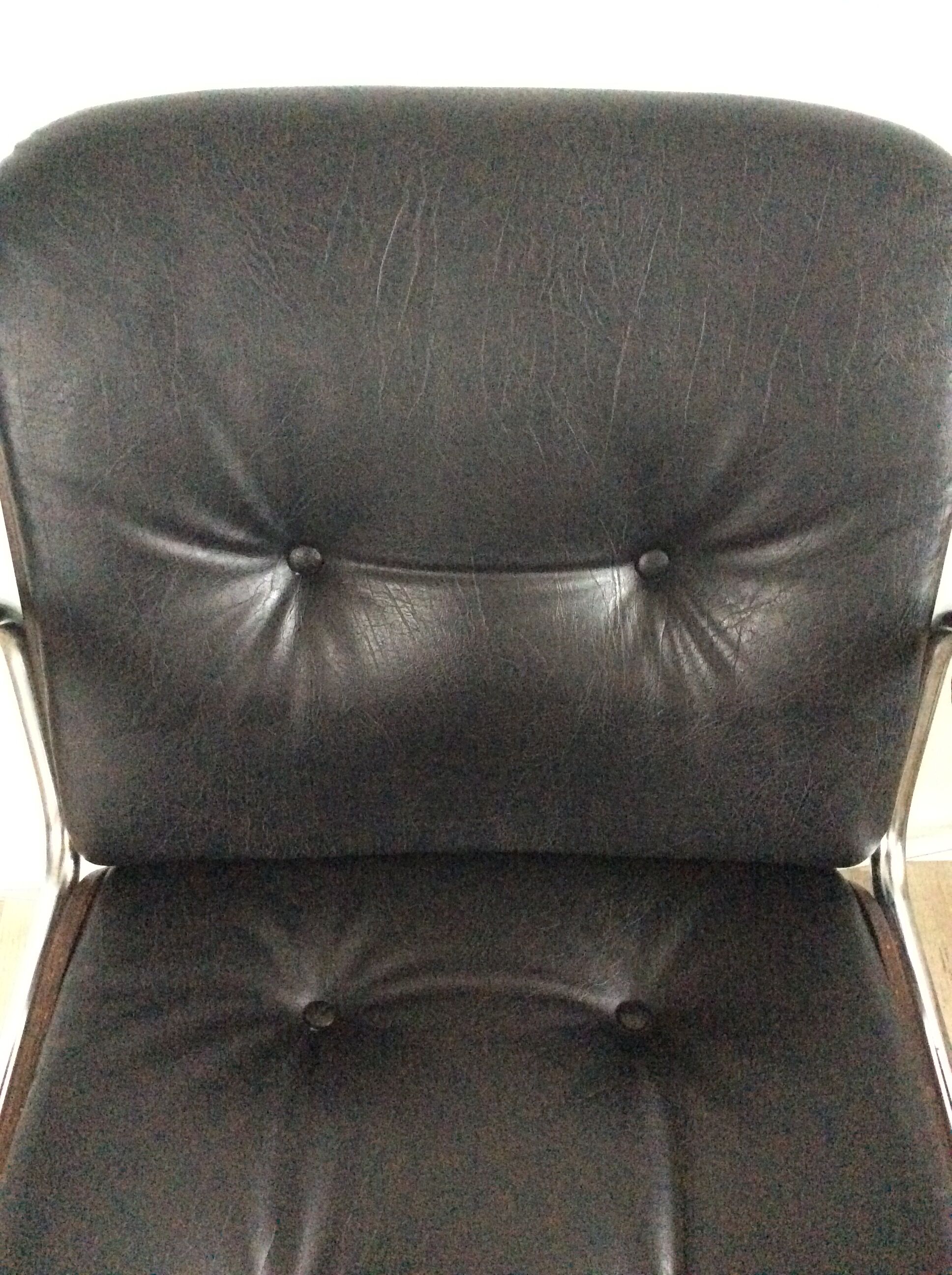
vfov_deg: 56.9
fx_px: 1177
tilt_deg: -48.0
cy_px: 638
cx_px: 476
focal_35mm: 32
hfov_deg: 44.1
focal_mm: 3.3
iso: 800
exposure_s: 1/17
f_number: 2.4
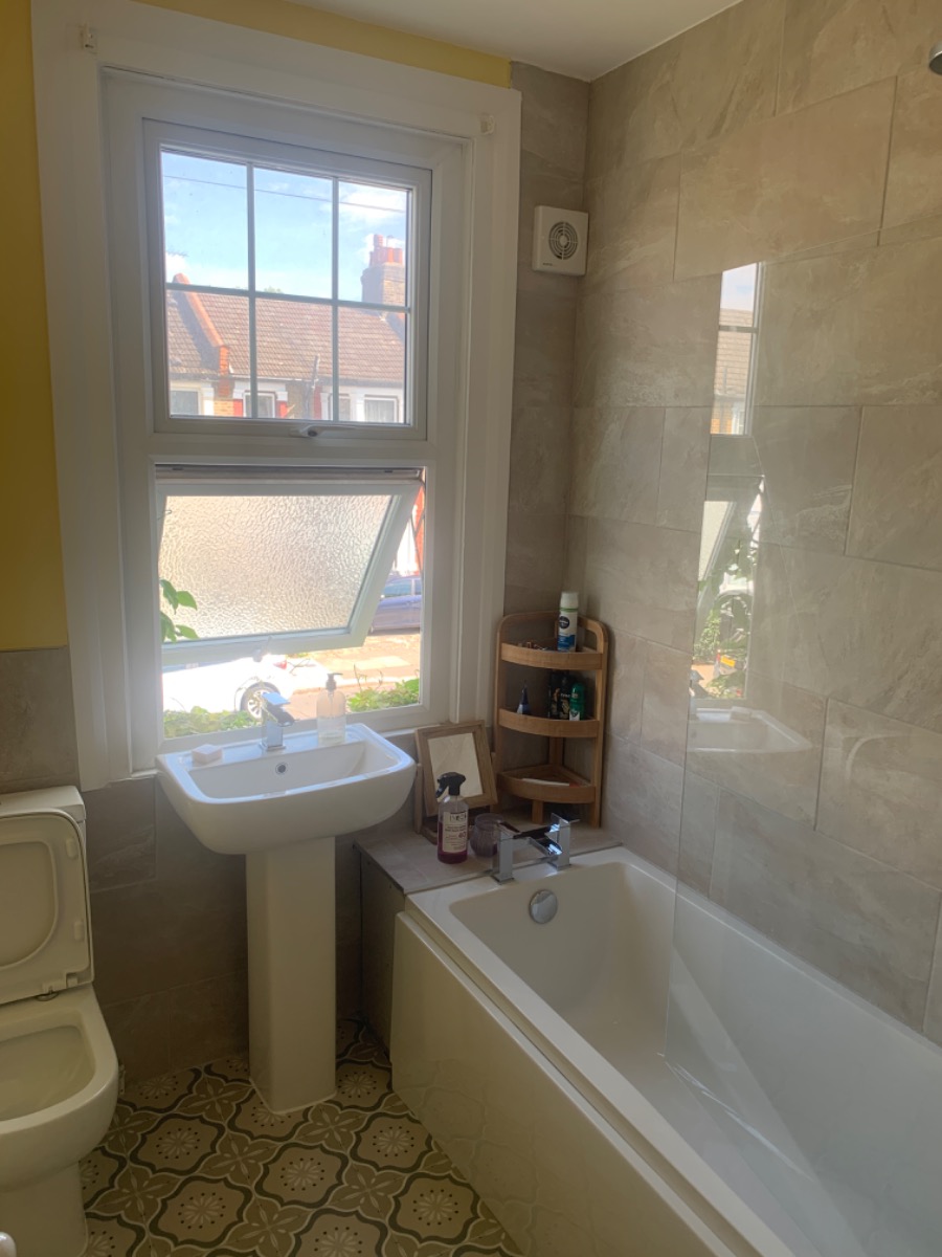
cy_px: 628
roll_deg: -1.1
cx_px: 471
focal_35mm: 26
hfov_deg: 53.1
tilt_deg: -12.3
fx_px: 943
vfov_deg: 67.3
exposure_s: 1/122
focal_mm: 4.25
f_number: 1.8
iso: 25
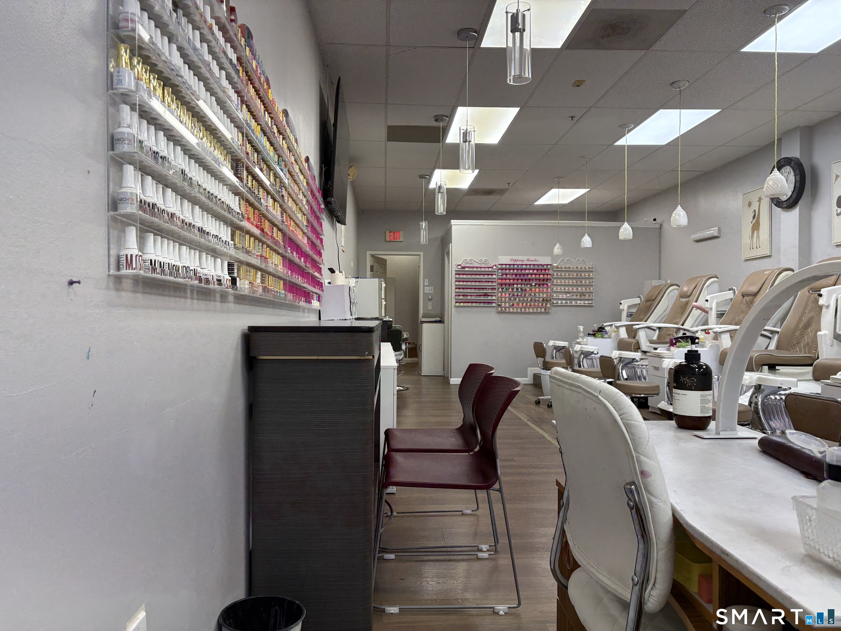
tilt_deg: -0.5
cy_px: 316
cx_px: 420
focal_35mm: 26
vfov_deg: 53.1
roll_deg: +0.1
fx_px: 632
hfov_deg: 67.3
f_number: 1.6
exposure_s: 1/155
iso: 125
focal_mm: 5.96
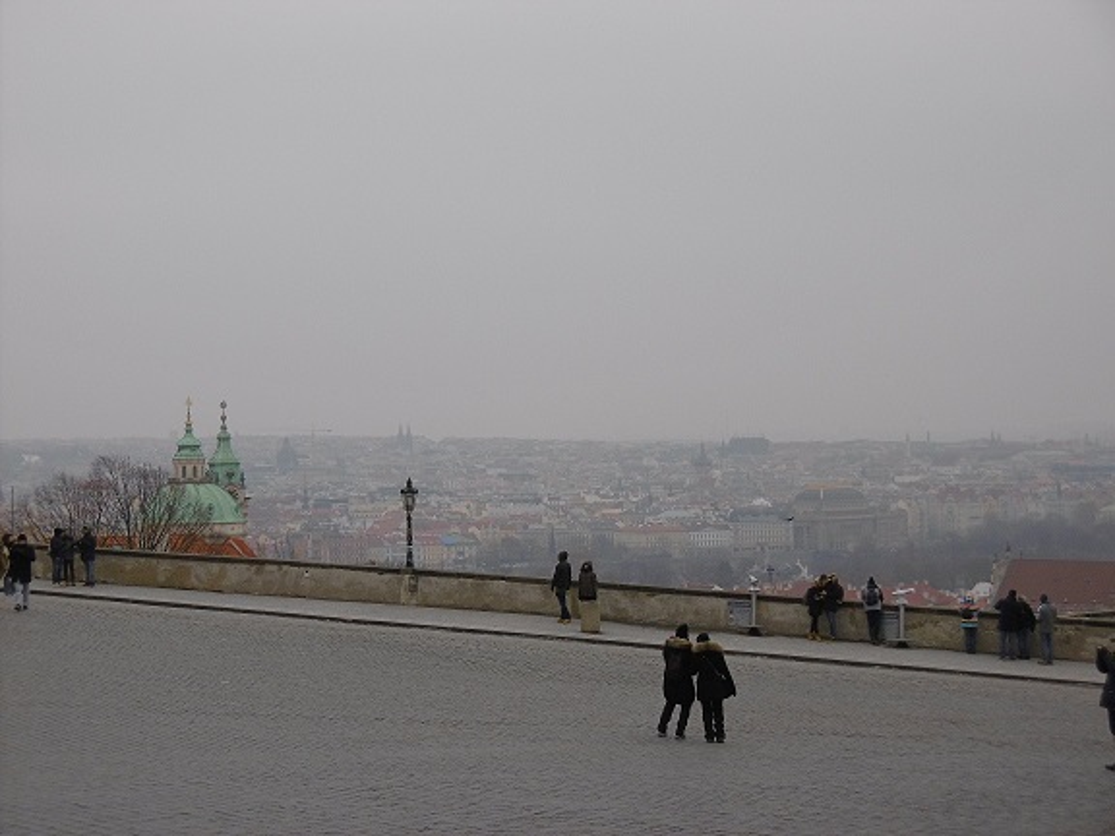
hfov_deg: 28.6
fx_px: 2190
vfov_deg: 21.6
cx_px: 558
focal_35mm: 68
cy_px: 418
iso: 100
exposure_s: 1/250
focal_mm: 12.1
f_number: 4.4
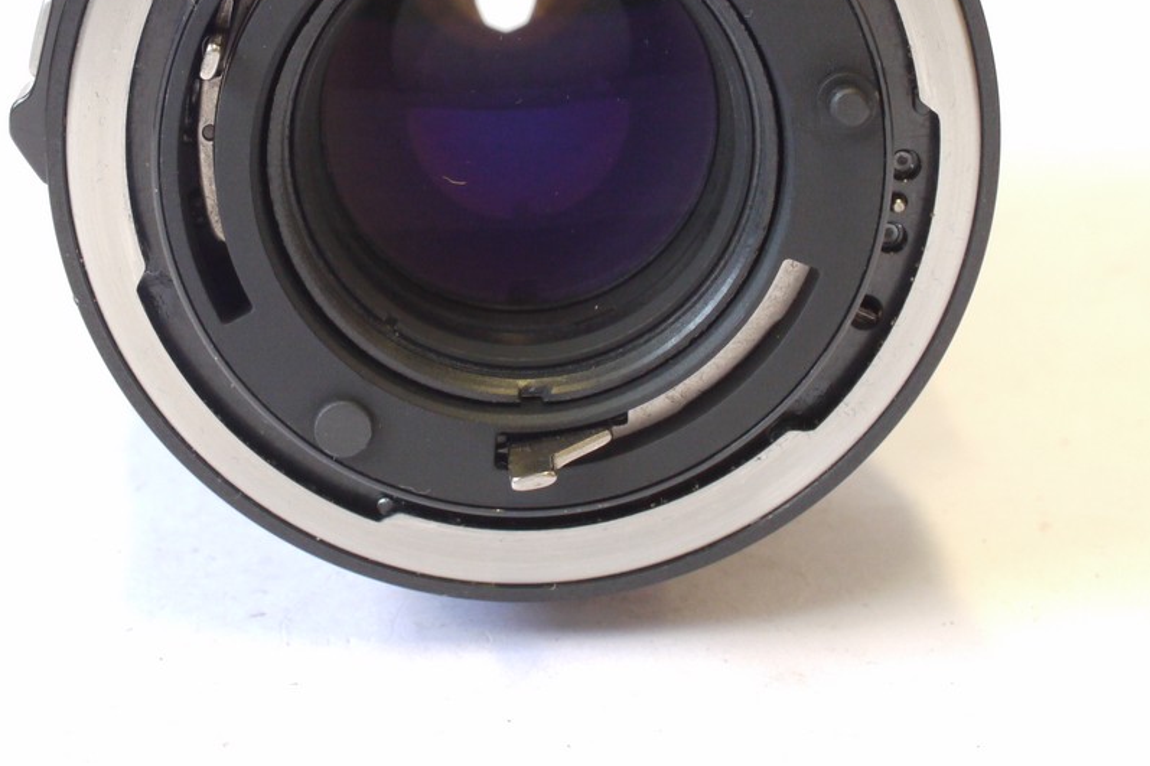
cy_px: 143
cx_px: 410
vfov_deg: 14.5
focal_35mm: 94
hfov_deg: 21.6
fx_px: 3002
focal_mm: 30
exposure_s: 1/20
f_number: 10
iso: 800
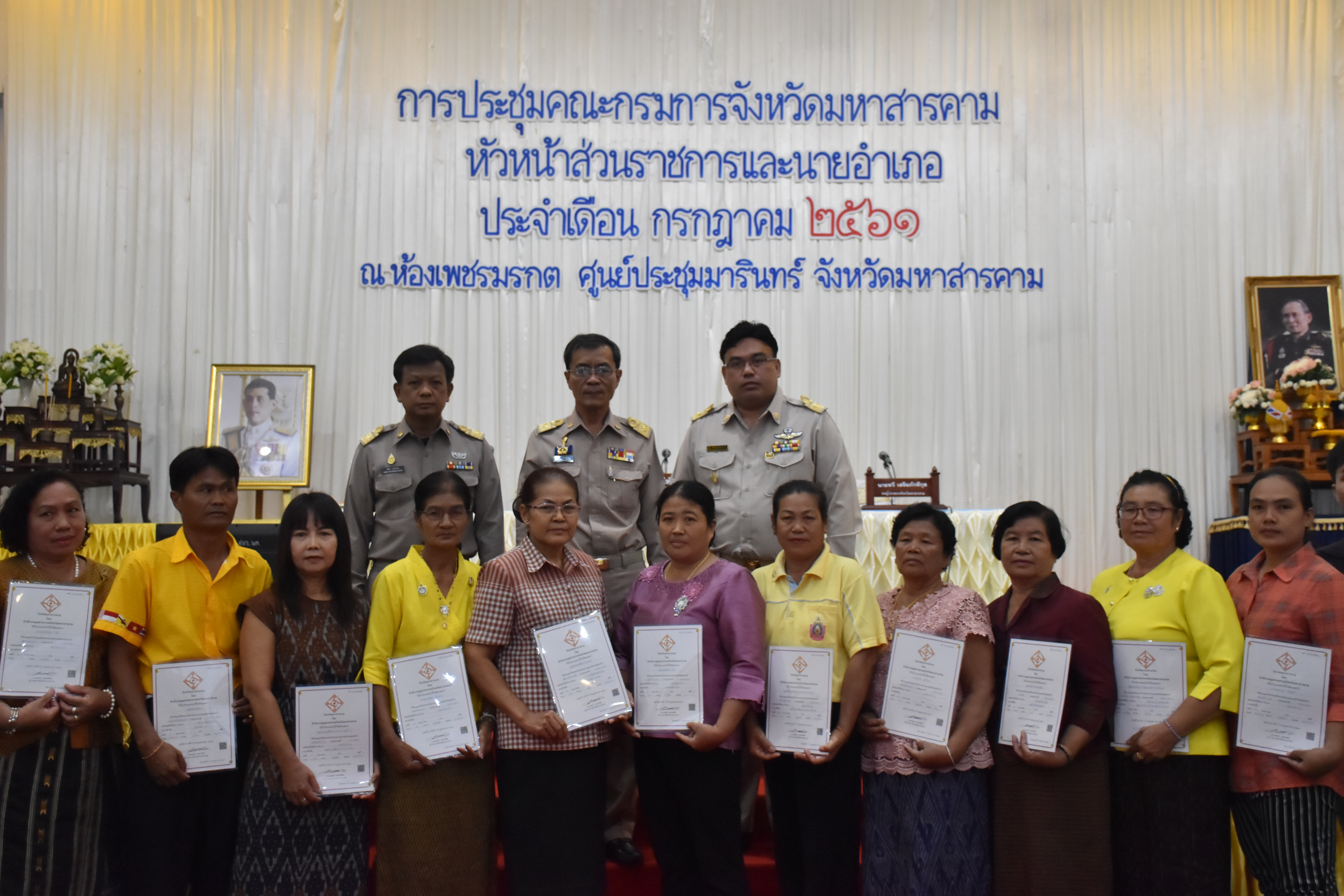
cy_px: 448
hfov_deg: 47.9
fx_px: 1512
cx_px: 672
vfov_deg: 33.0
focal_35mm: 40
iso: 1600
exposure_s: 1/100
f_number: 5
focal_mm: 27
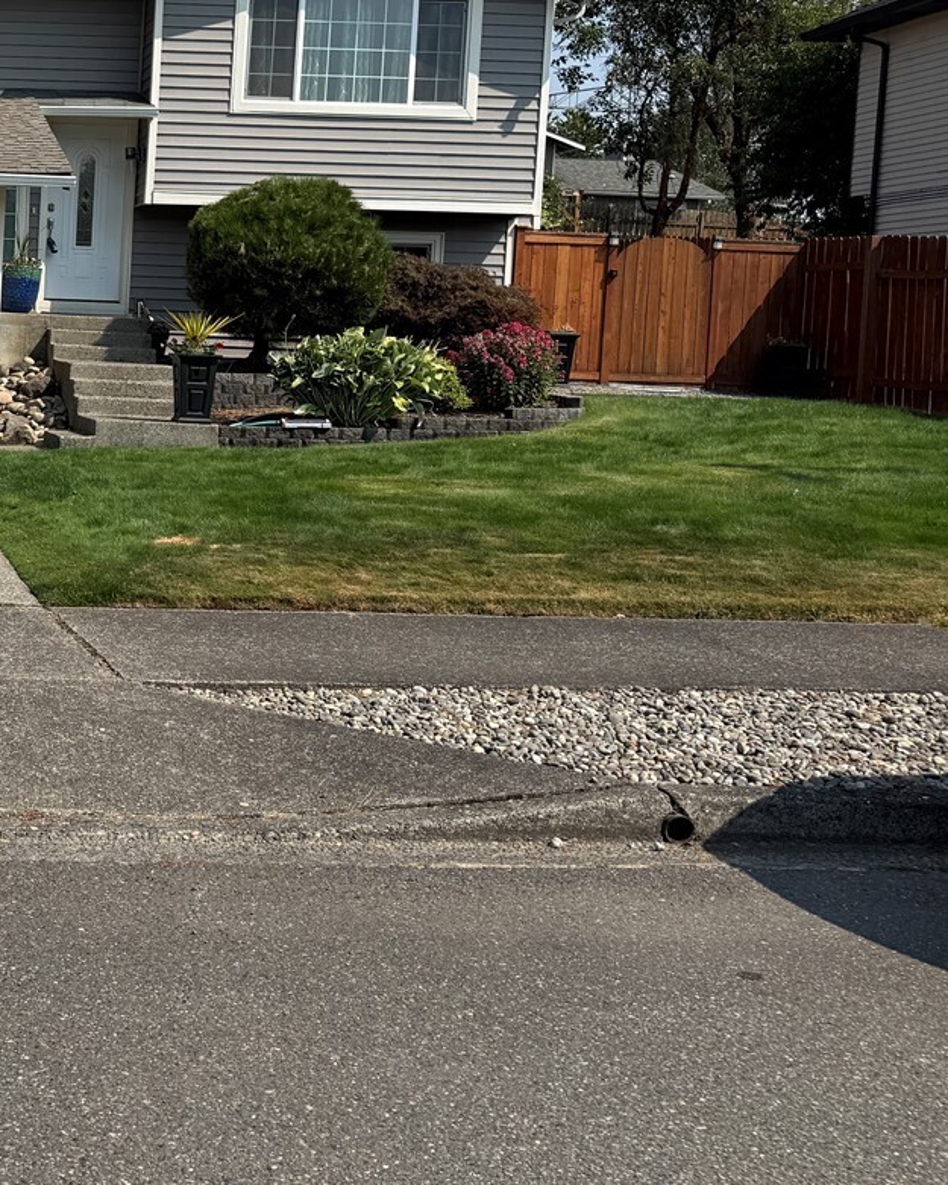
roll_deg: -3.1
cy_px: 413
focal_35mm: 48
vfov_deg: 38.4
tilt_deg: -3.9
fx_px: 1683
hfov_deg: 28.2
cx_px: -133
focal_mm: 6.76
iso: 80
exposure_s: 1/5319
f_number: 1.78
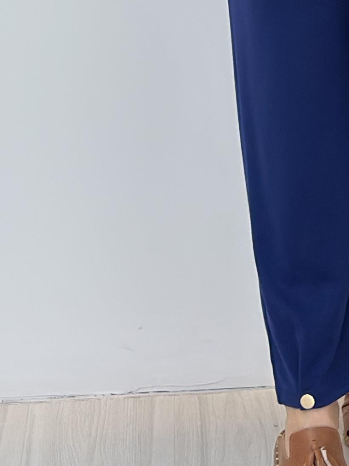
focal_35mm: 177
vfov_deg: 10.8
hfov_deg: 8.4
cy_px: -227
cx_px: 330
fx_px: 2379
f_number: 1.78
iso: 64
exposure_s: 1/143
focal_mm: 6.86
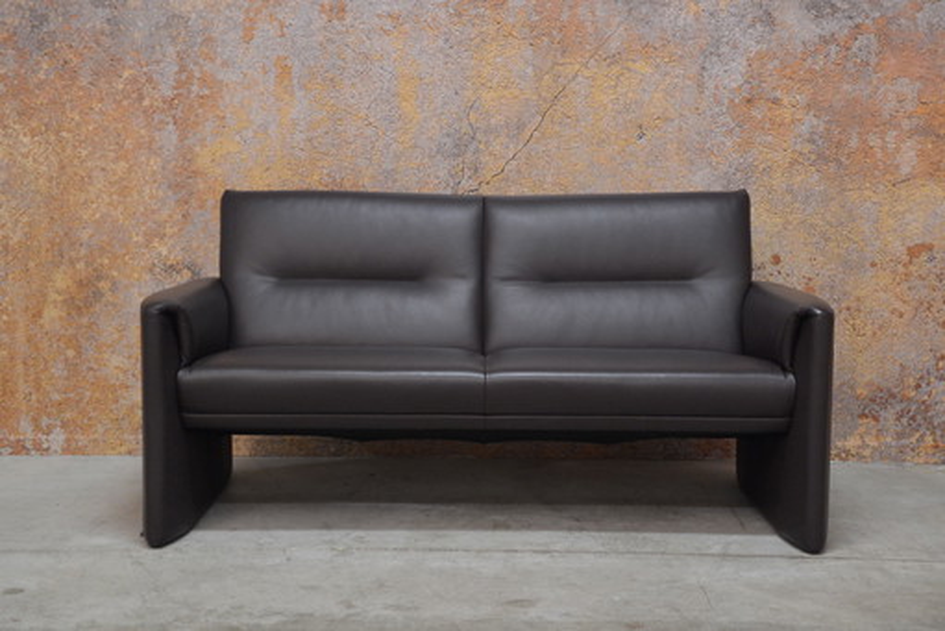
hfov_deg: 38.9
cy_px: 316
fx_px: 1339
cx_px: 472
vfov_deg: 26.5
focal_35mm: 51
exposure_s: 1/6
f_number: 6.3
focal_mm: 18.9
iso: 400
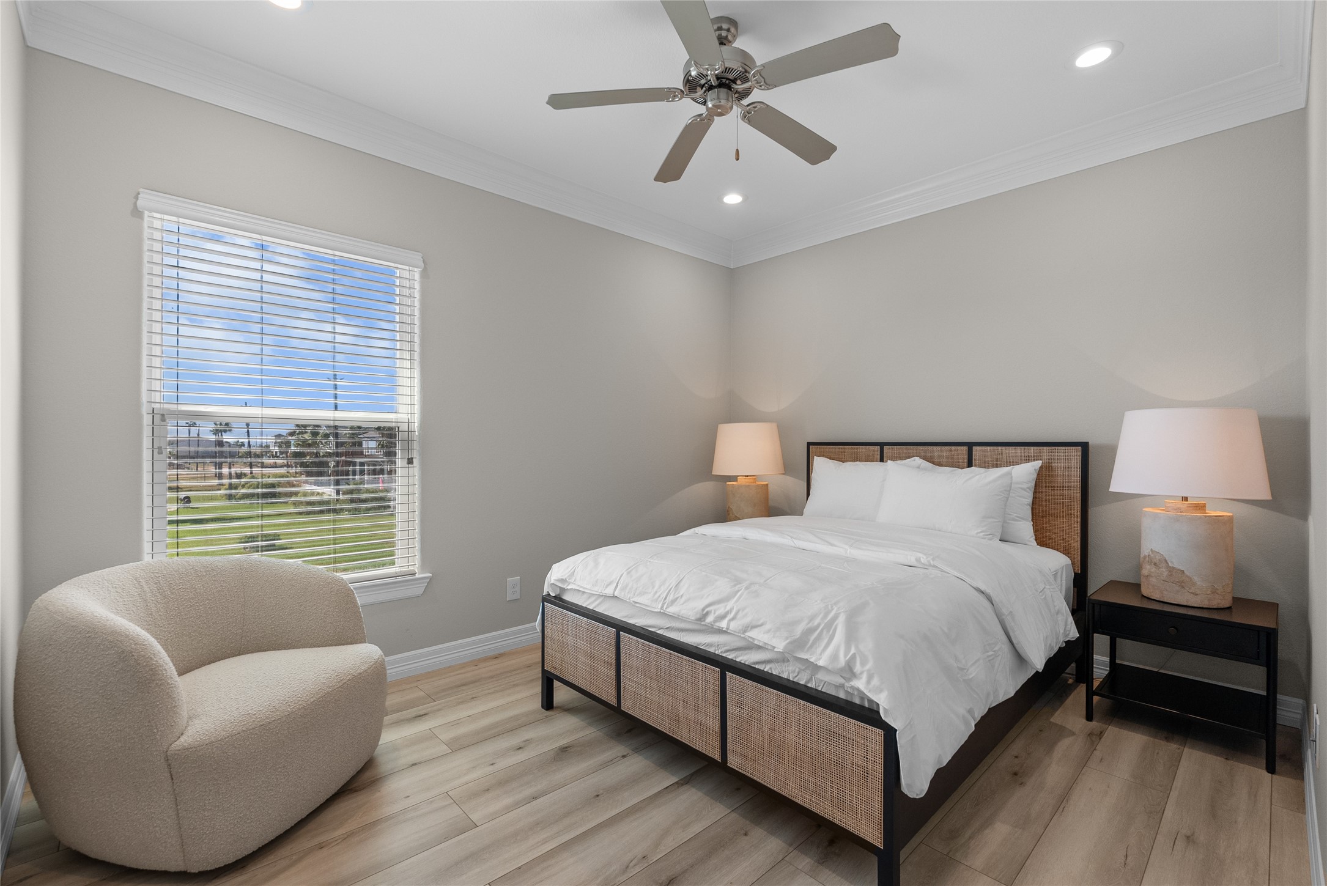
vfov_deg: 73.8
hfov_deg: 96.7
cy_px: 443
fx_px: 590
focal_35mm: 16
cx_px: 664
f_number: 8
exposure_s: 1/15
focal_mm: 16
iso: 1000
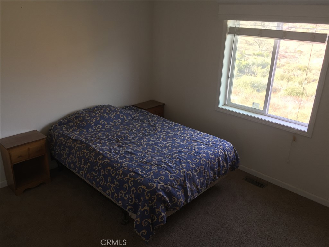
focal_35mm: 29
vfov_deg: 48.2
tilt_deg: -19.9
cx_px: 164
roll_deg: -1.2
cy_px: 124
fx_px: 276
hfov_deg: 61.7
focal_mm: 4.15
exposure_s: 1/40
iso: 40
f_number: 2.2
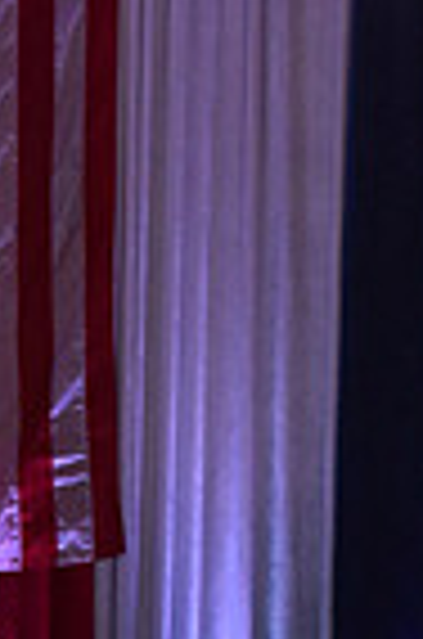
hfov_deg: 4.7
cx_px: -155
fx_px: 5083
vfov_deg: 7.0
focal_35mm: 287
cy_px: 1048
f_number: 8
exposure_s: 1/320
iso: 2500
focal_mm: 70
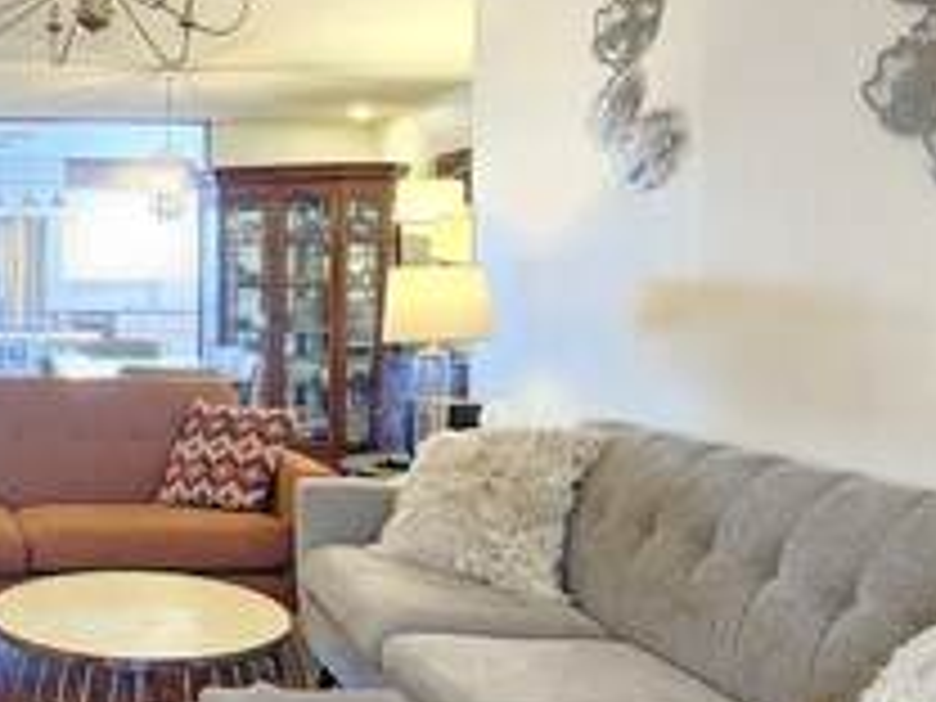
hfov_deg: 41.4
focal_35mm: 40
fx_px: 1082
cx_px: 22
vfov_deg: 35.7
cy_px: 261
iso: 400
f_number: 2.2
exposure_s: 1/30
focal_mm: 2.2
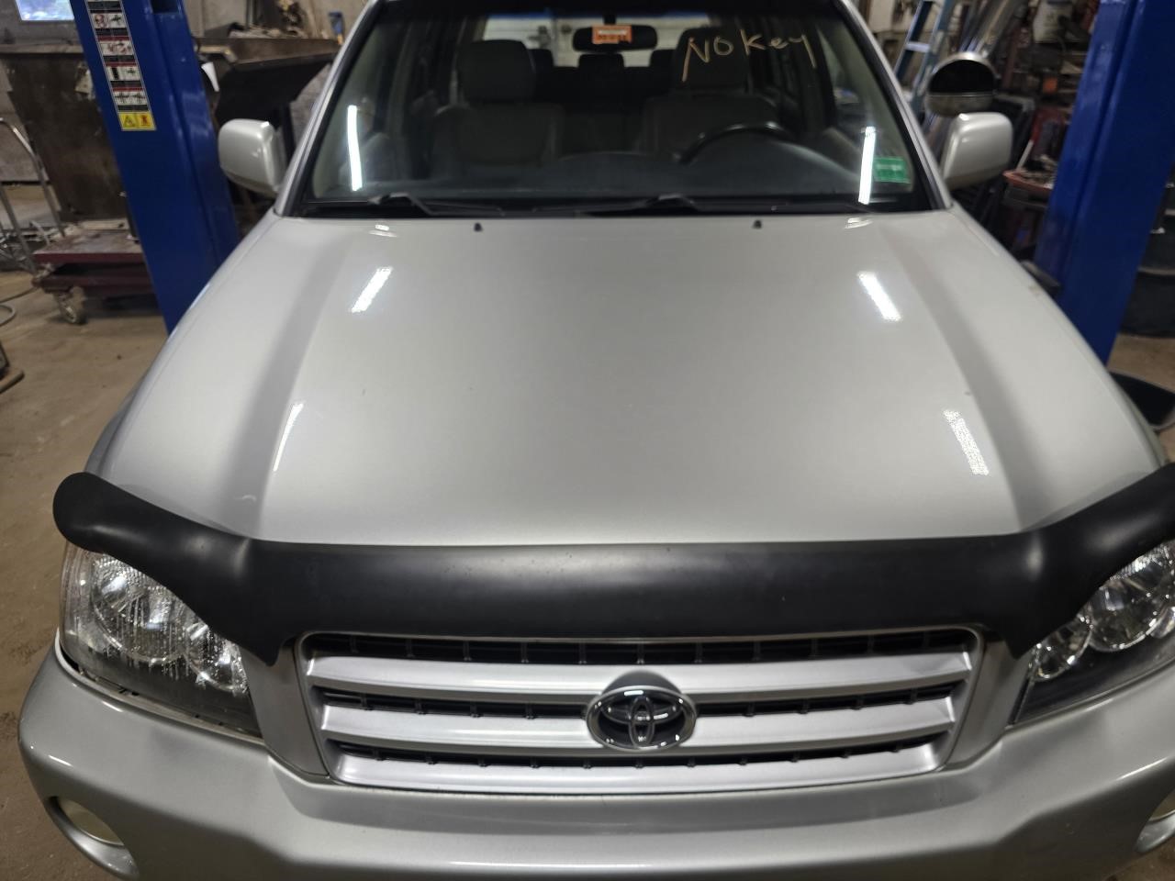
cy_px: 440
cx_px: 588
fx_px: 781
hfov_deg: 73.9
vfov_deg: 58.9
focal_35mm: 23
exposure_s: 1/120
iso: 160
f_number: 1.7
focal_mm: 6.3
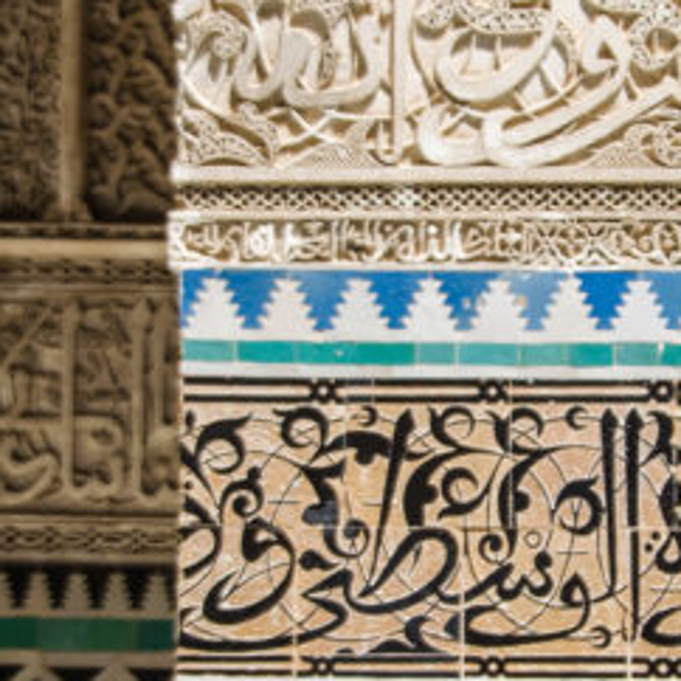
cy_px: 464
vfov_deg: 9.5
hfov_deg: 9.5
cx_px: 546
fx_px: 4073
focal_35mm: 183
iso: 250
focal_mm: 34
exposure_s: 1/1000
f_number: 7.1
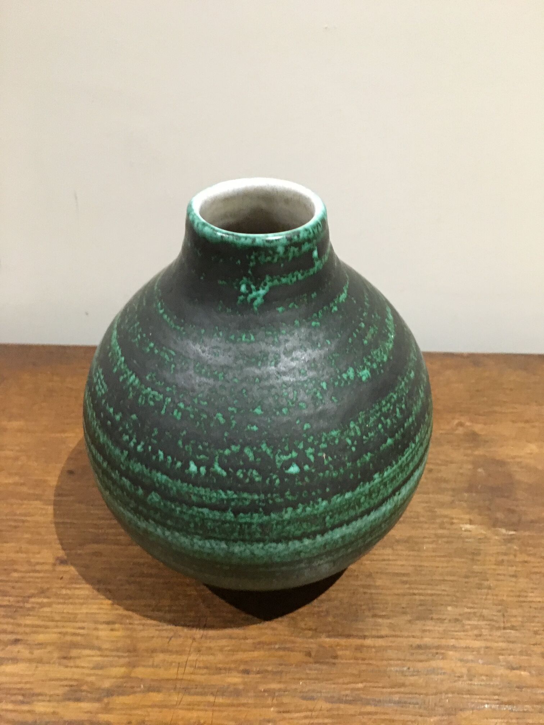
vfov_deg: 61.7
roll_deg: -2.2
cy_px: 362
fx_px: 608
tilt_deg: -40.1
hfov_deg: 48.2
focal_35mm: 29
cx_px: 272
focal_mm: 4.15
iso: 250
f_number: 2.2
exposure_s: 1/17
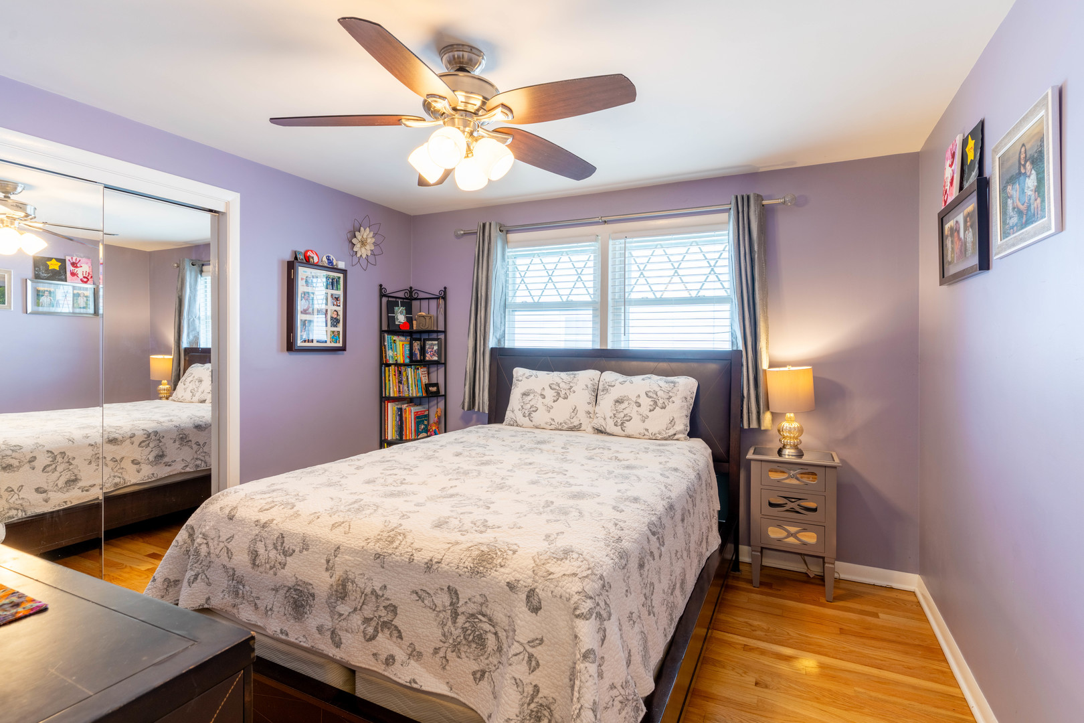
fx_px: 512
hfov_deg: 93.3
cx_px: 542
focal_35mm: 17
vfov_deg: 70.4
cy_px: 362
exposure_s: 1/15
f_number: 8
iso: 160
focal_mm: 17
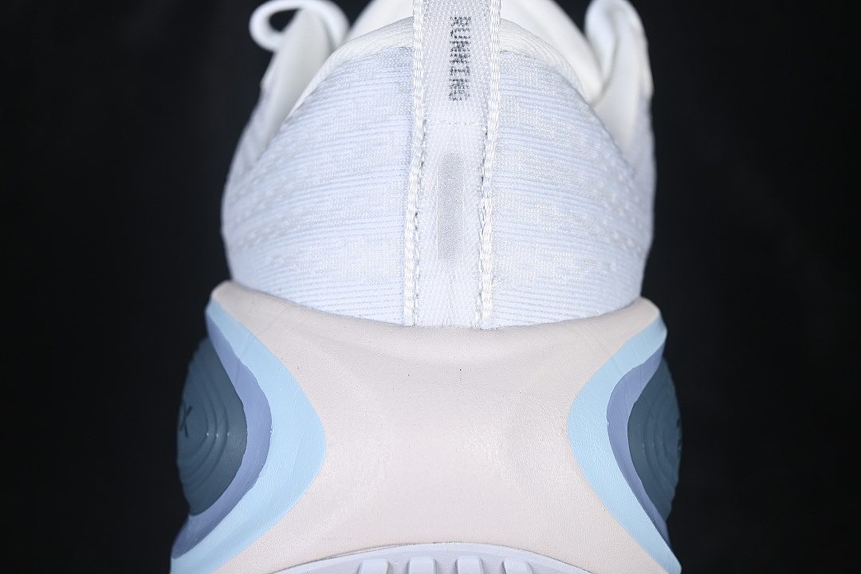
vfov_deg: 18.2
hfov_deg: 27.0
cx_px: 430
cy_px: 287
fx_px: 1794
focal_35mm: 75
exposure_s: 1/80
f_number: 7.1
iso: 160
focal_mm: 50
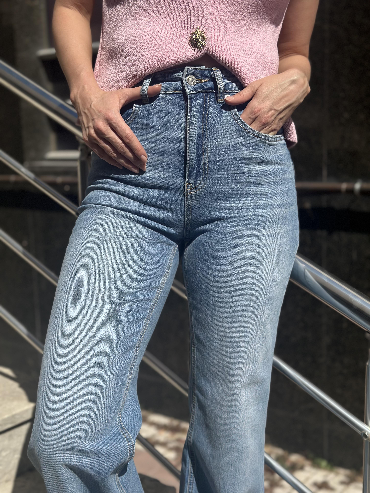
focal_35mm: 48
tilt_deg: -10.8
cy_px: 246
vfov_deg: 39.7
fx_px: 684
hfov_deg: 30.3
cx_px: 185
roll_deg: +1.4
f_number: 1.78
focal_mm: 6.86
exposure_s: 1/15873
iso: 100
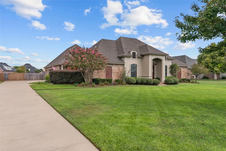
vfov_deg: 46.4
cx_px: 113
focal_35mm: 28
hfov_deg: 65.5
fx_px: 176
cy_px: 76
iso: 320
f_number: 5
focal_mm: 28
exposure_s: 1/1250
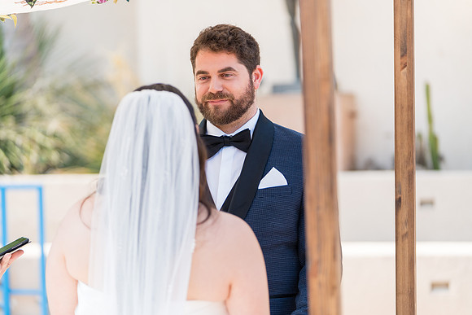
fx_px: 1521
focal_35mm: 116
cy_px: 158
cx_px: 236
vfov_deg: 11.8
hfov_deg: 17.6
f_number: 2.8
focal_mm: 116
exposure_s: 1/800
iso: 200
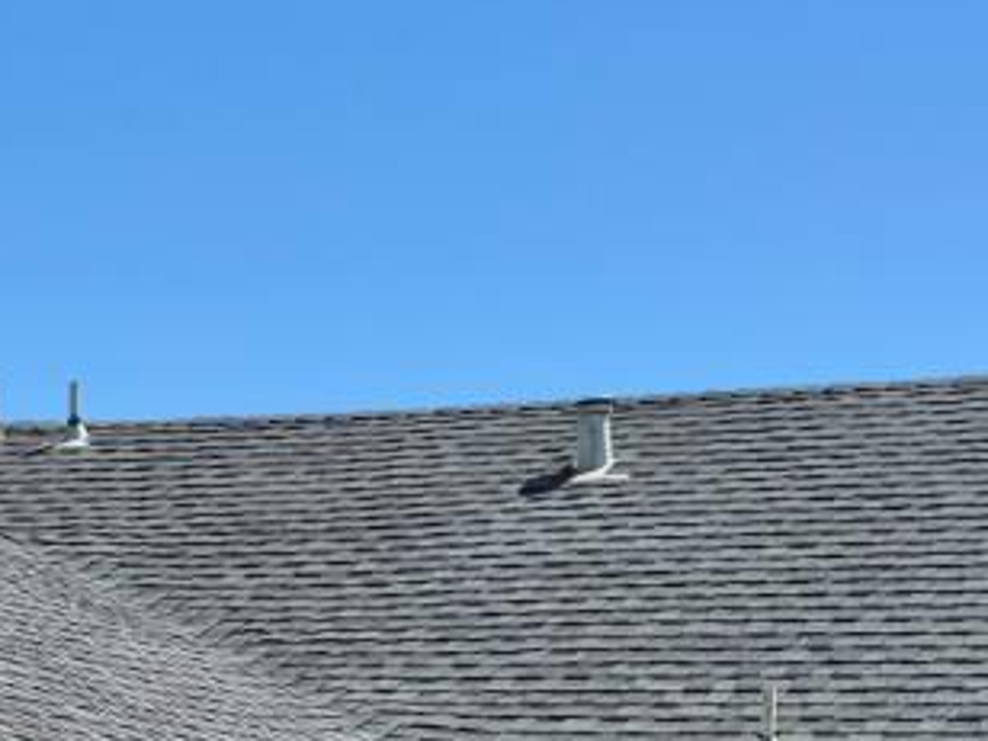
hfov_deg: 17.5
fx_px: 3197
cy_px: 1551
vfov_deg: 11.7
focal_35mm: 112
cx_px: 237
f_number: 1.8
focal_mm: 5.4
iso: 80
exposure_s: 1/5392
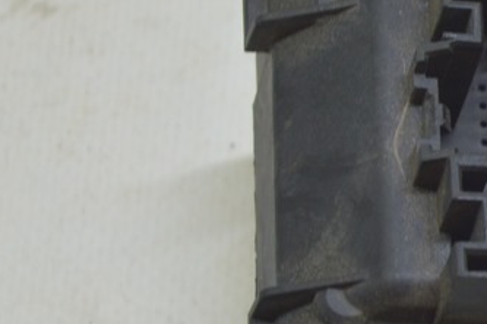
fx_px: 3430
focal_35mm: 254
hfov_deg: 8.0
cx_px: 670
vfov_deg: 5.4
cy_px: 134
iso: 400
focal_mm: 55
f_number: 5.6
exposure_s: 1/20
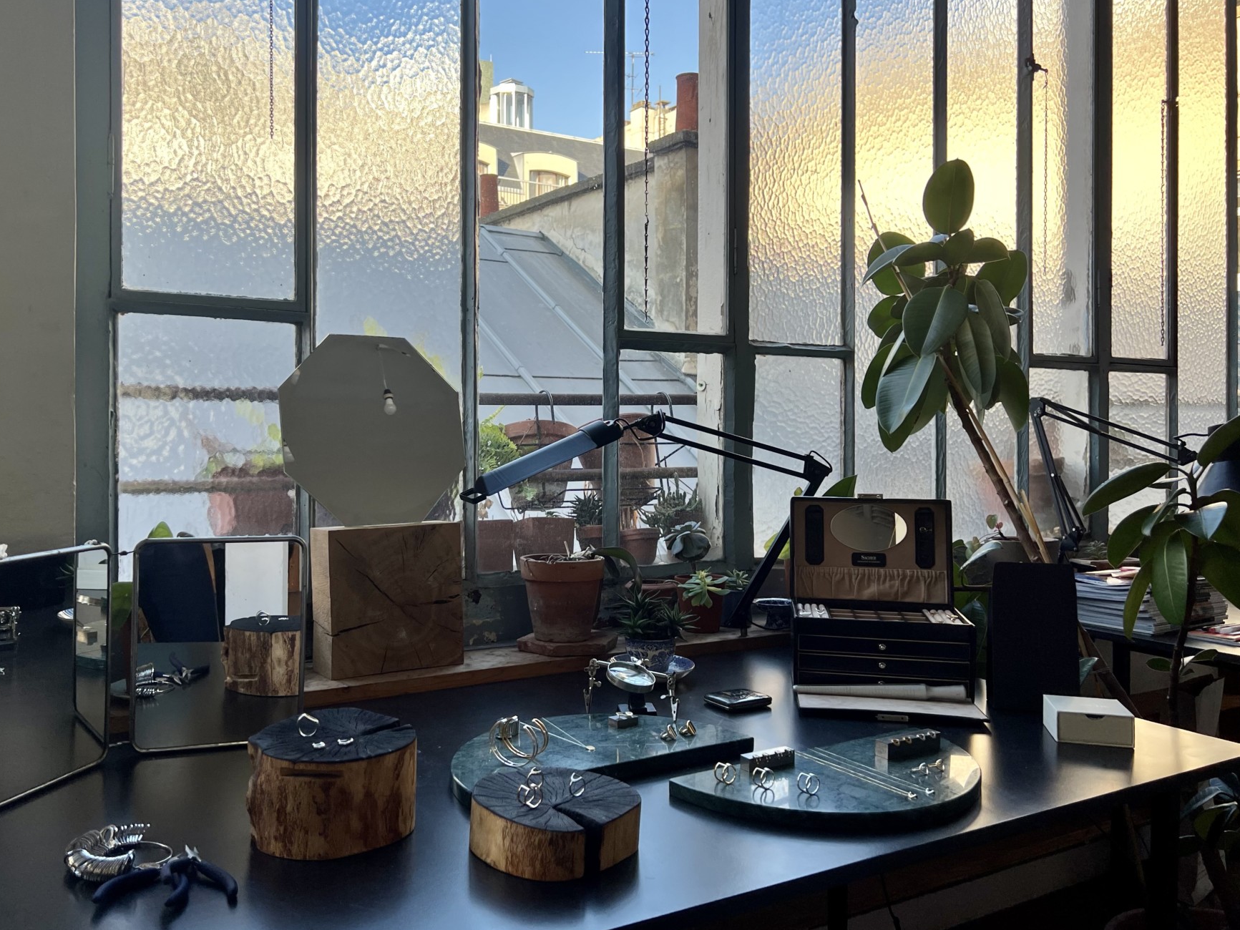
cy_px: 431
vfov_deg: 46.8
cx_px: 533
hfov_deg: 59.7
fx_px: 1075
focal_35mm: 30
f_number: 1.5
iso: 50
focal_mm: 5.7
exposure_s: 1/431
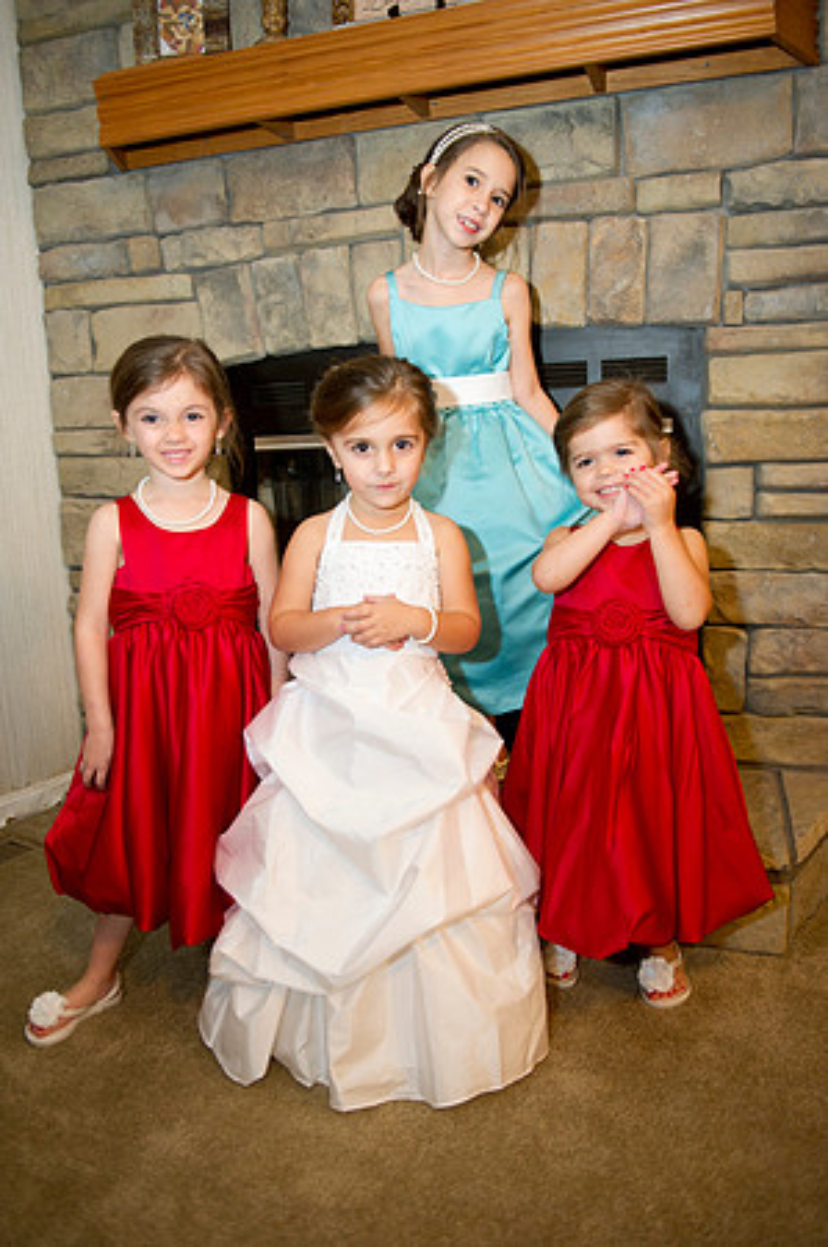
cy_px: 624
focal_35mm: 27
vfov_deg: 67.4
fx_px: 934
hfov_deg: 47.8
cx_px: 414
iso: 640
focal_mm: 27
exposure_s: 1/60
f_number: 2.8
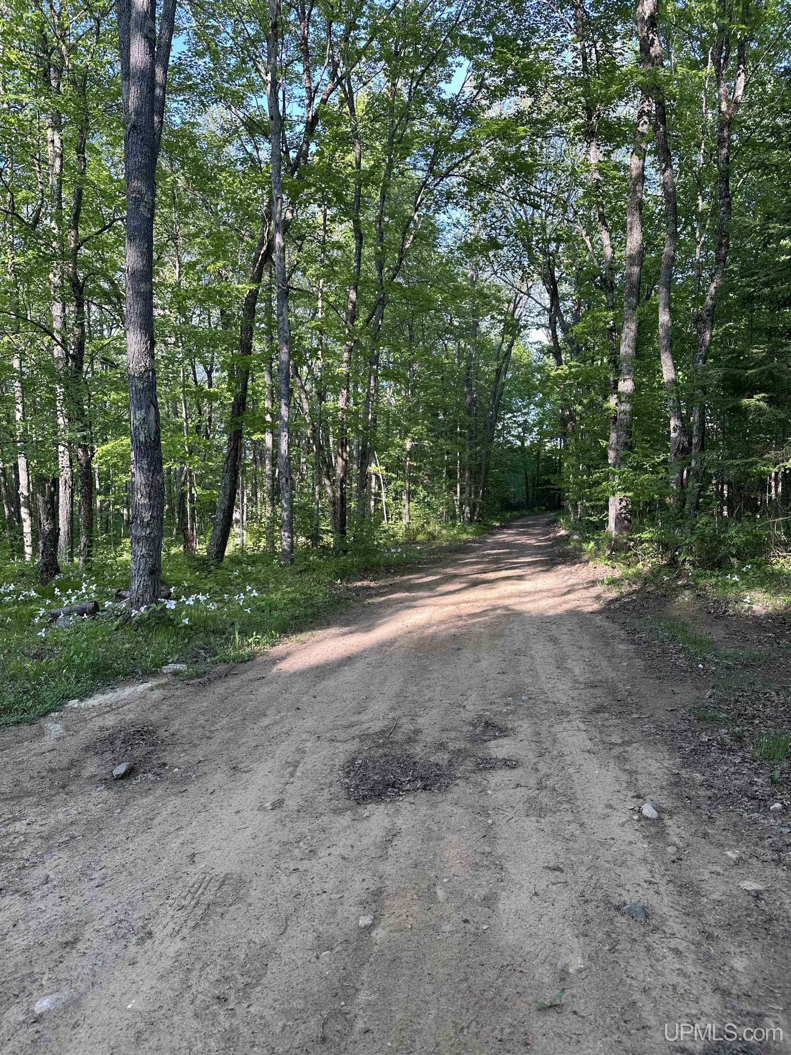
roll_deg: +1.1
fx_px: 731
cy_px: 528
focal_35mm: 24
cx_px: 396
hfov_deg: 56.8
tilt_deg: -7.6
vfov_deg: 71.6
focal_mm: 6.86
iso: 64
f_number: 1.78
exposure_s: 1/230
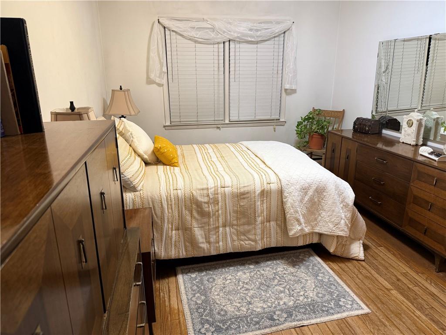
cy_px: 168
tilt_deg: -16.8
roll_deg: +0.4
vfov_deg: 56.8
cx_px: 223
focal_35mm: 24
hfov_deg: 71.6
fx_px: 309
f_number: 1.78
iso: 250
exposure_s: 1/60
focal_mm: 6.76
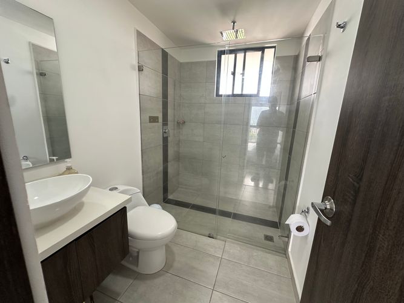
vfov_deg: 85.7
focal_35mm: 14
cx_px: 202
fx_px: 163
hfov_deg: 102.1
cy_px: 152
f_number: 2.2
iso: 160
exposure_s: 1/99
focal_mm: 2.22
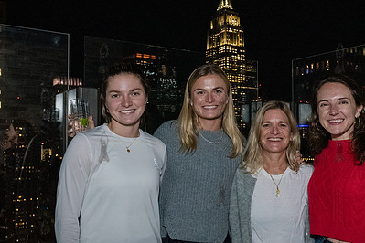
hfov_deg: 48.2
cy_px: 128
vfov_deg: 33.4
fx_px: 406
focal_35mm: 40
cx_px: 217
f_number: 4.5
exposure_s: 1/160
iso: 6400
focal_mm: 24
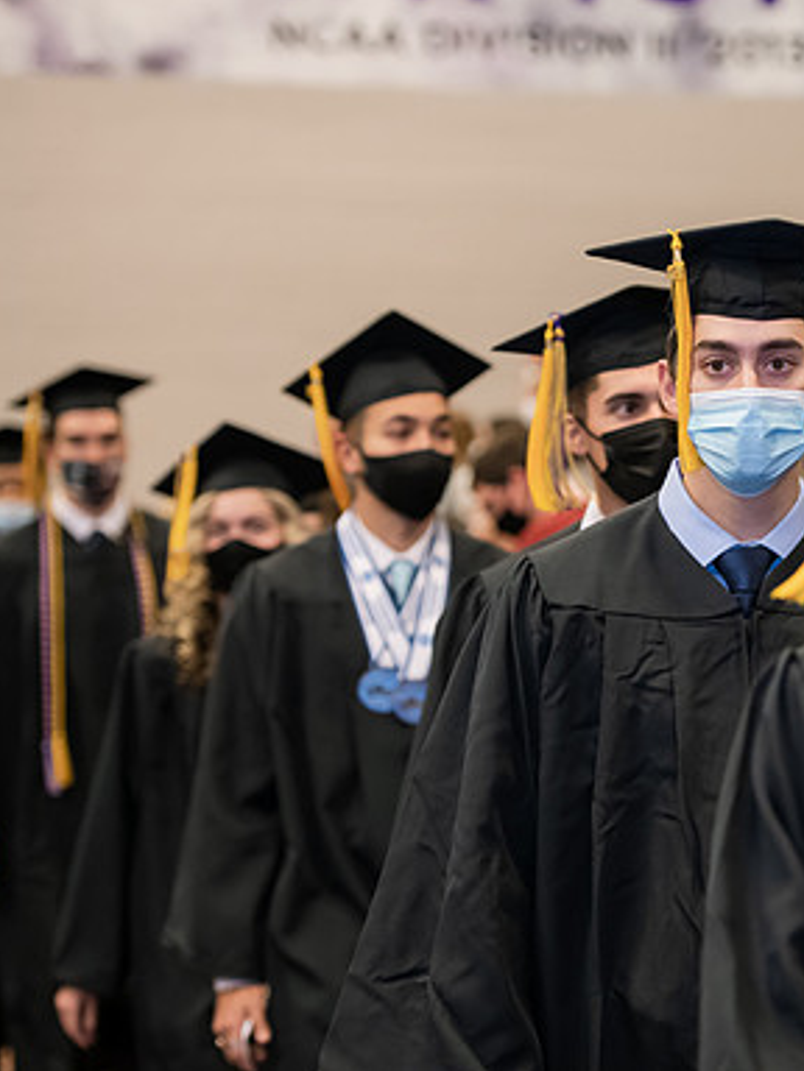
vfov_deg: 13.3
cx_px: 731
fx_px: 4583
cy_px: 534
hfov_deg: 10.0
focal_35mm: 148
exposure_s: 1/200
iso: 1600
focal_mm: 102
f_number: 3.5
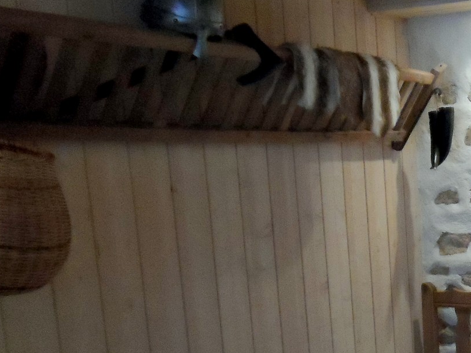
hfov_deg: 30.2
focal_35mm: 59
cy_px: 310
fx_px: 803
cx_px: 481
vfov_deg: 24.2
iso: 640
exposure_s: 1/30
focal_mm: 4
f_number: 3.2
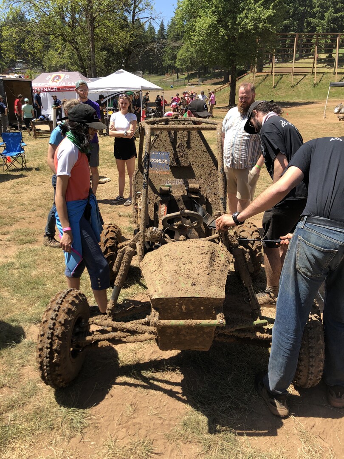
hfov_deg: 49.7
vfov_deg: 63.4
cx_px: 172
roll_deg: -3.1
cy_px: 230
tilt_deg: -20.0
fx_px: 371
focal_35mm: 28
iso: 20
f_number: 1.8
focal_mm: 4
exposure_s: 1/810
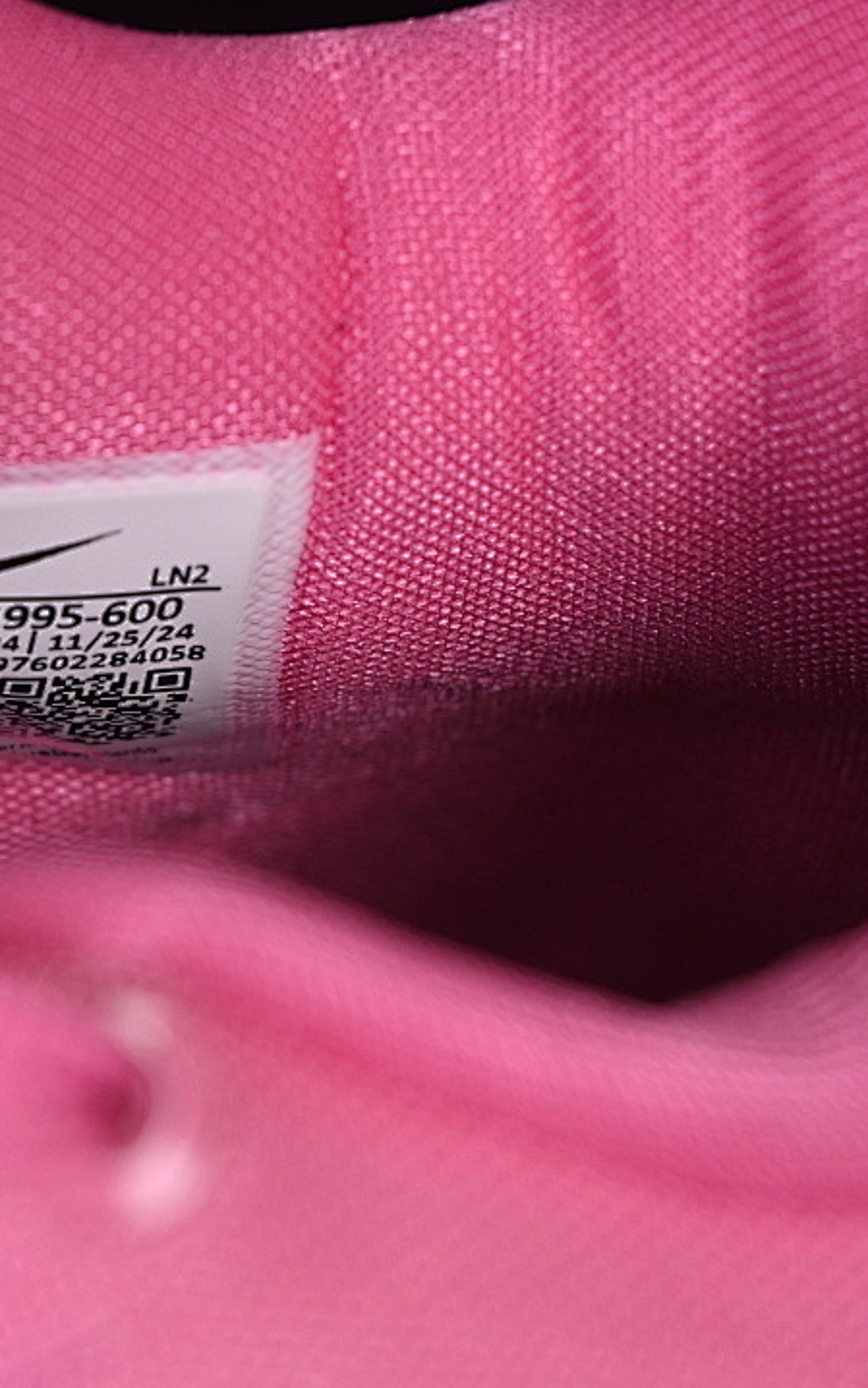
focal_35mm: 115
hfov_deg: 11.3
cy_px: 694
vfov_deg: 18.1
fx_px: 4351
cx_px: 25
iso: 160
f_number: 7.1
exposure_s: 1/80
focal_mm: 50
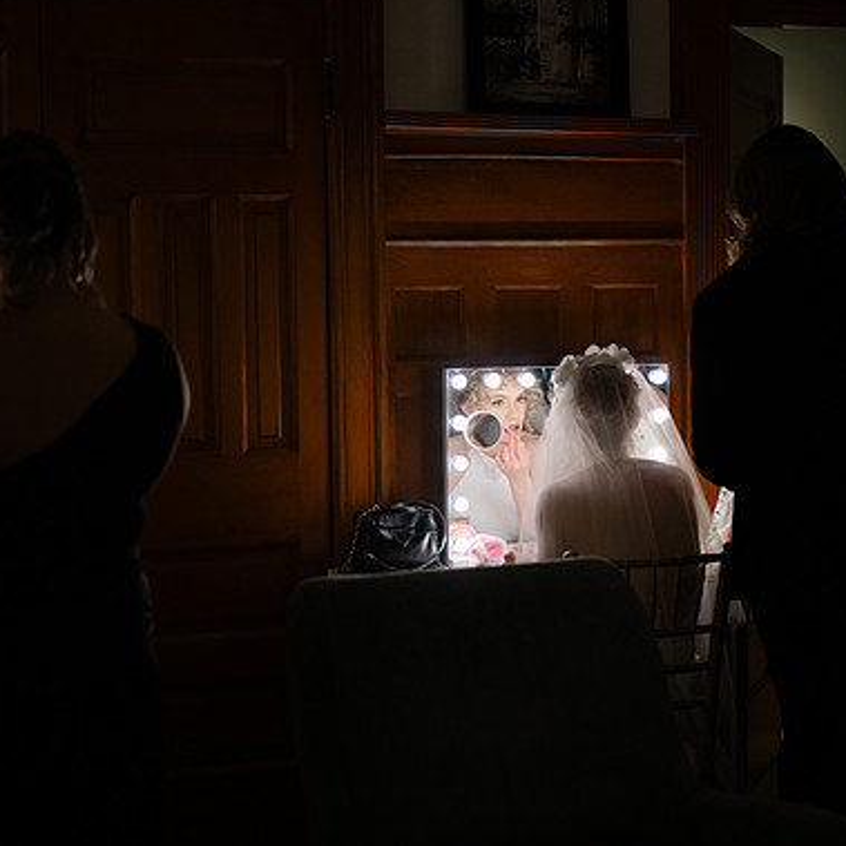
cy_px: 416
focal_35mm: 65
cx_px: 522
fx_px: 1797
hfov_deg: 26.4
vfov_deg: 26.5
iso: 400
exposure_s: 1/320
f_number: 1.8
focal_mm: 50
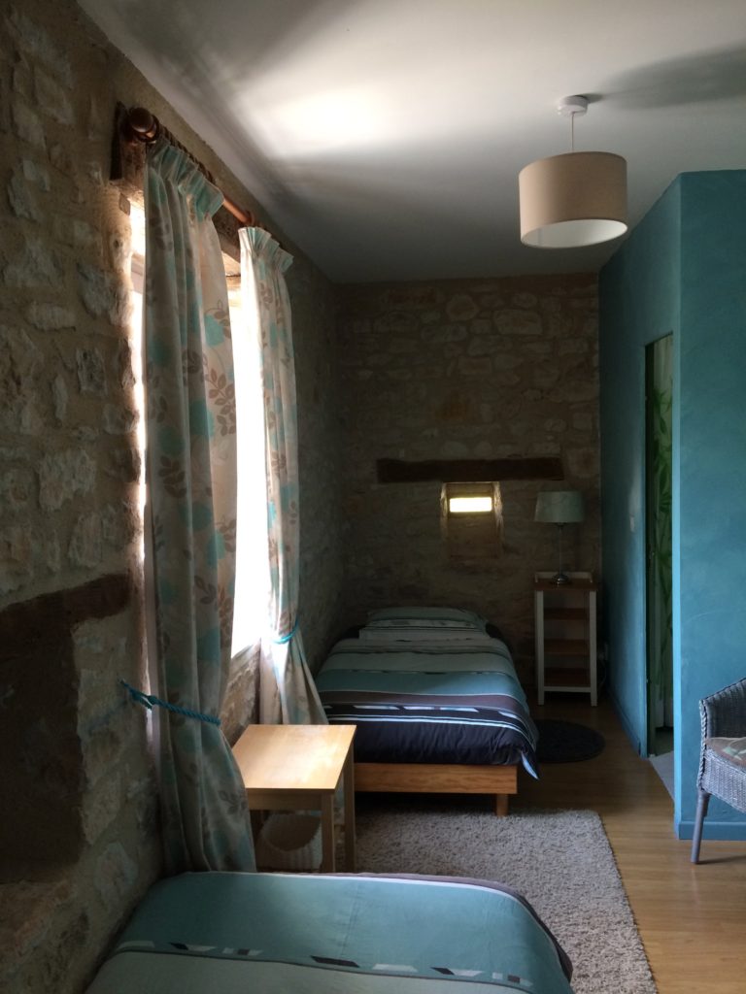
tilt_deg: -6.5
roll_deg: +1.8
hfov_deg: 48.2
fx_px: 833
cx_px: 373
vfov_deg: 61.7
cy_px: 497
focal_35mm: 29
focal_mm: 4.15
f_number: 2.2
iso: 125
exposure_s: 1/33
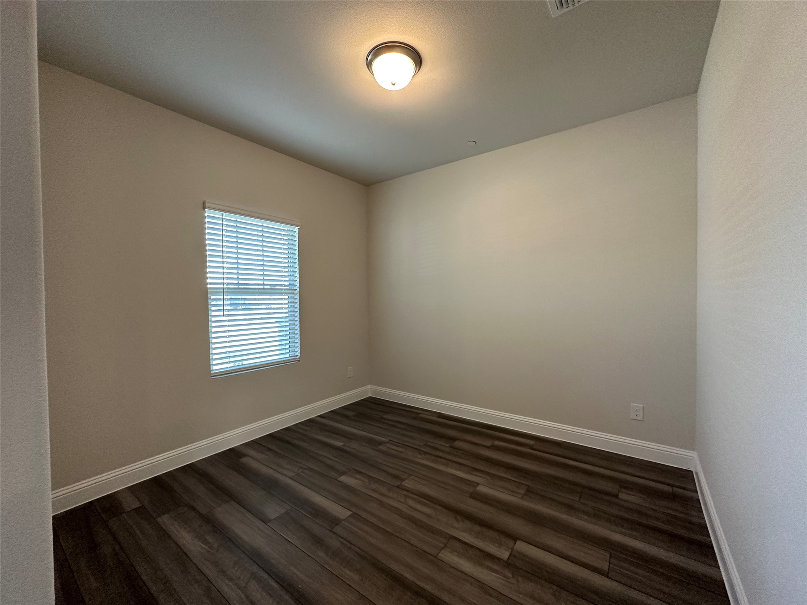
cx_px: 404
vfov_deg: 85.7
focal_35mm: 14
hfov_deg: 102.1
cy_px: 302
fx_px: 326
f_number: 2.2
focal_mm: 2.22
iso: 250
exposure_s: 1/120
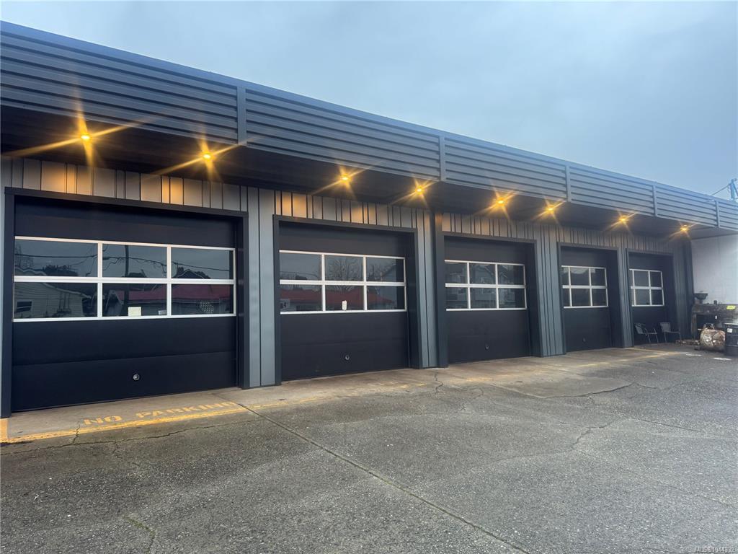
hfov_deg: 71.6
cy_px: 277
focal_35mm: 24
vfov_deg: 56.8
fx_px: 512
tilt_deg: +3.8
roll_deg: +2.2
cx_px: 369
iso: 160
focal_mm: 6.76
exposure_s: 1/60
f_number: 1.78
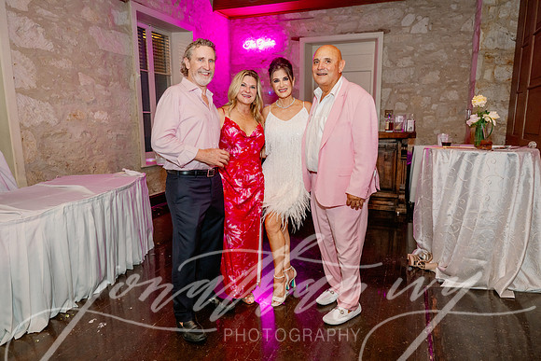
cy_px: 180
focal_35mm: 24
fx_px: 361
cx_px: 270
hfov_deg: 73.7
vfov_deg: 53.2
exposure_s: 1/60
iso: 1250
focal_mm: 24
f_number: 3.5
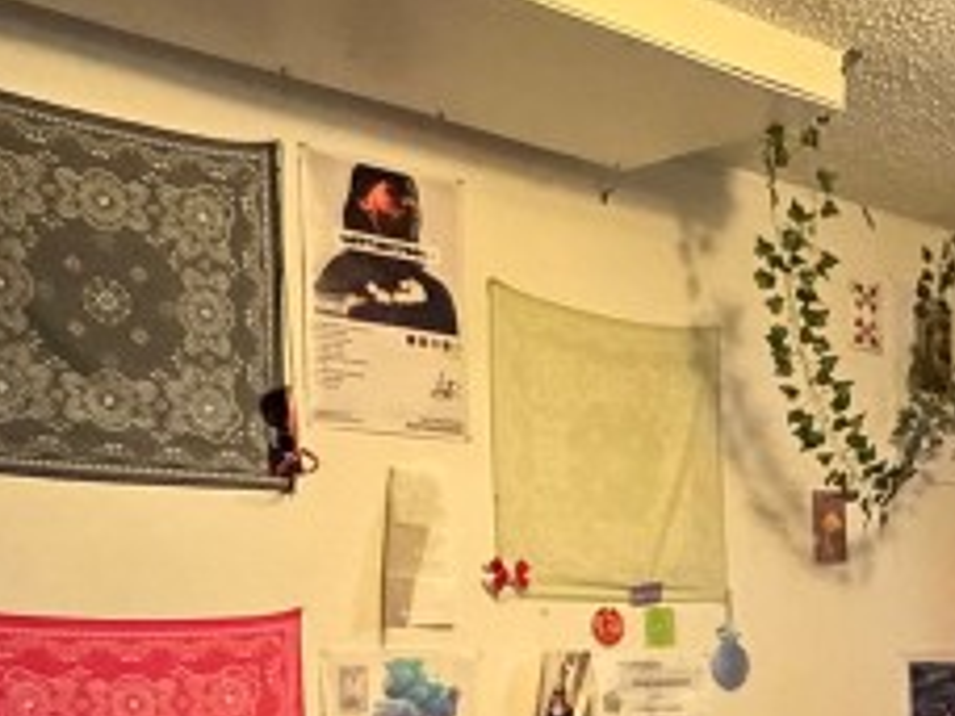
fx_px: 1738
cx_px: 1022
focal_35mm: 63
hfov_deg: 28.2
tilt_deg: -1.0
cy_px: 729
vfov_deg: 22.3
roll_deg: +0.9
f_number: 2.2
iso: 1250
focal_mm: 2.22
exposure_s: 1/60
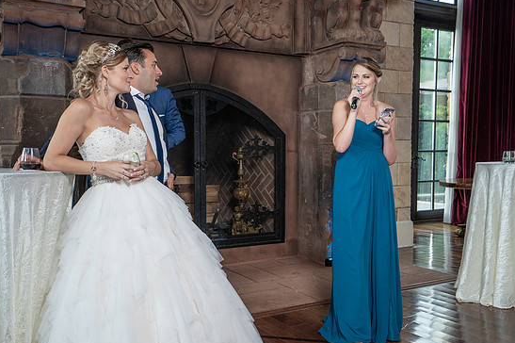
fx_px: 543
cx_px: 263
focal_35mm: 38
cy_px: 182
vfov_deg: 35.0
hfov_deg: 50.7
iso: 1600
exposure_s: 1/100
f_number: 5.6
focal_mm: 35
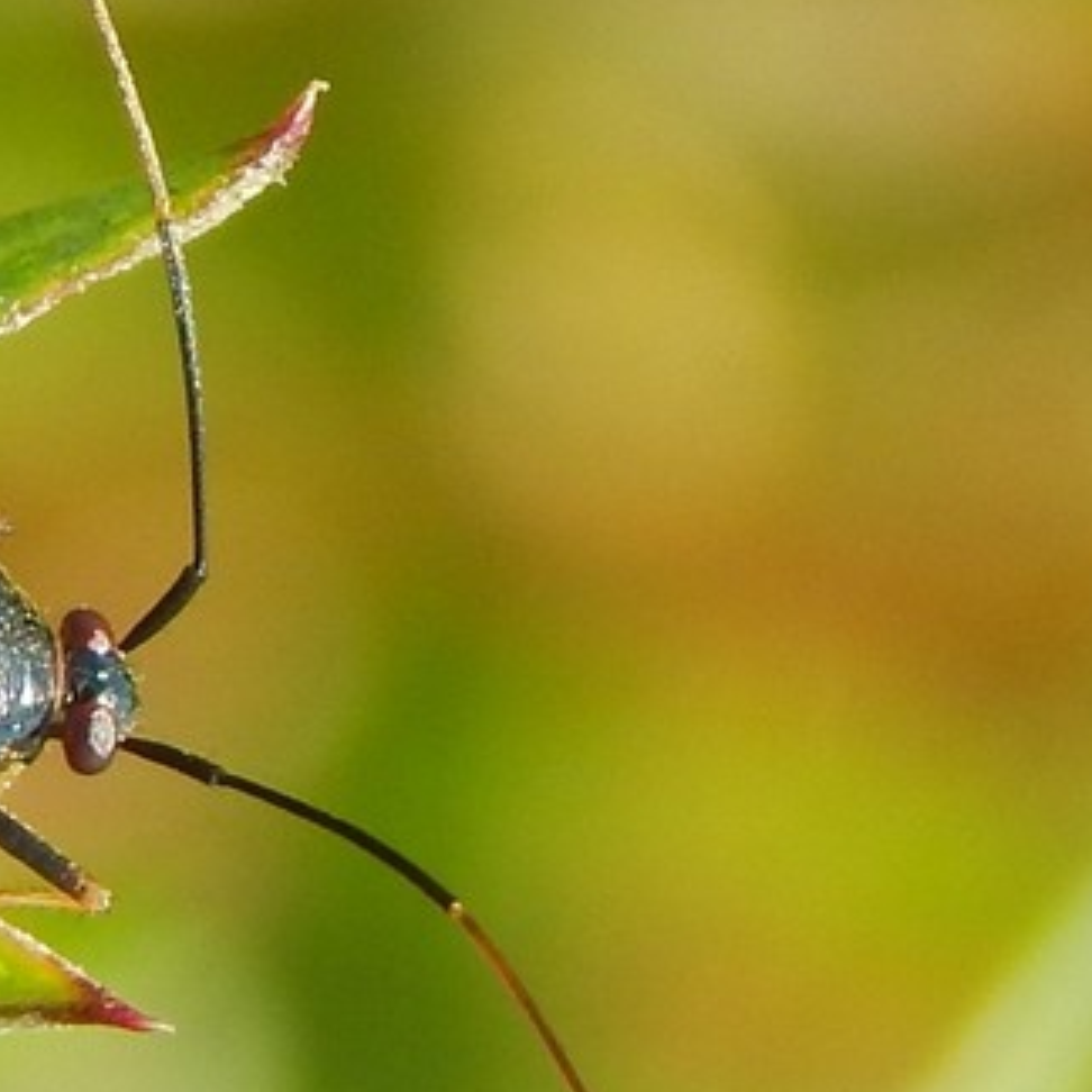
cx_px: -244
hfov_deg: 7.2
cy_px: 566
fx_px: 8637
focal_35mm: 242
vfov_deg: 7.2
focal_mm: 18.7
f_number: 4.5
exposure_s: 1/320
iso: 125
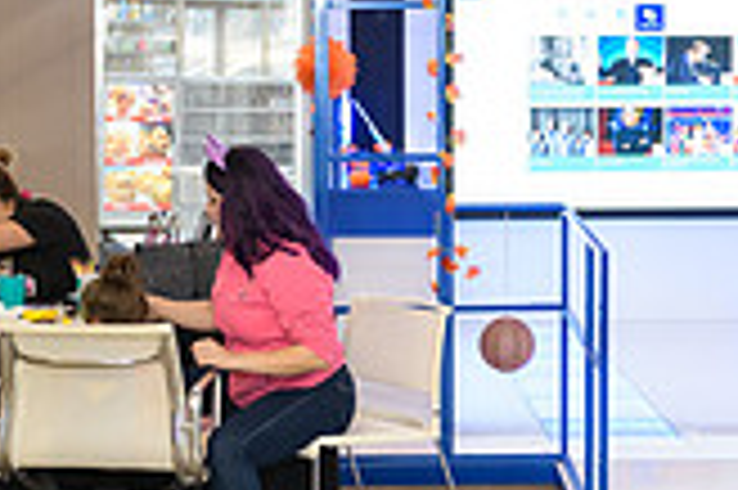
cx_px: 396
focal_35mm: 99
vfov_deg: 13.8
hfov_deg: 20.6
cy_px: 173
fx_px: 2027
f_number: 3.2
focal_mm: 28
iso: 1000
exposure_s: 1/125
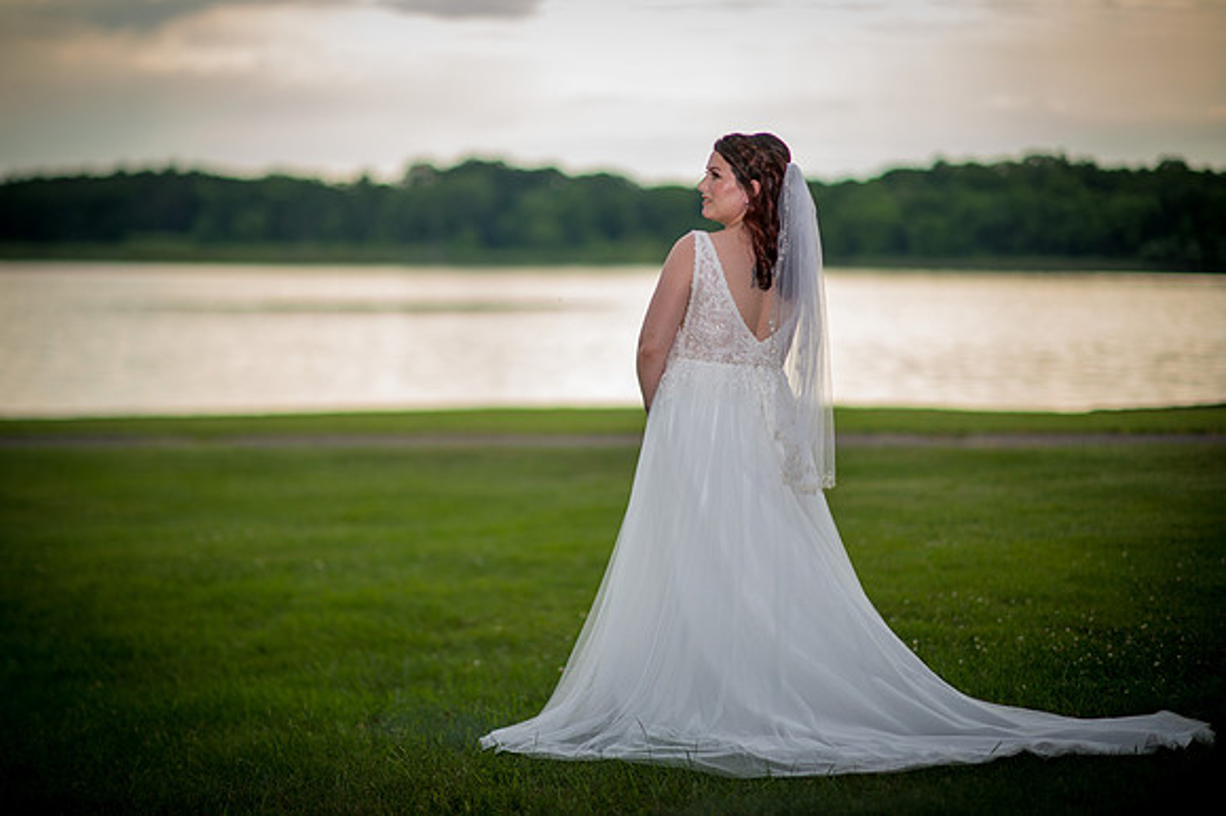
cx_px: 600
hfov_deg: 23.1
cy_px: 408
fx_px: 3000
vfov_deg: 15.5
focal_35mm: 88
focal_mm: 85
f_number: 1.4
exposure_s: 1/4000
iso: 400
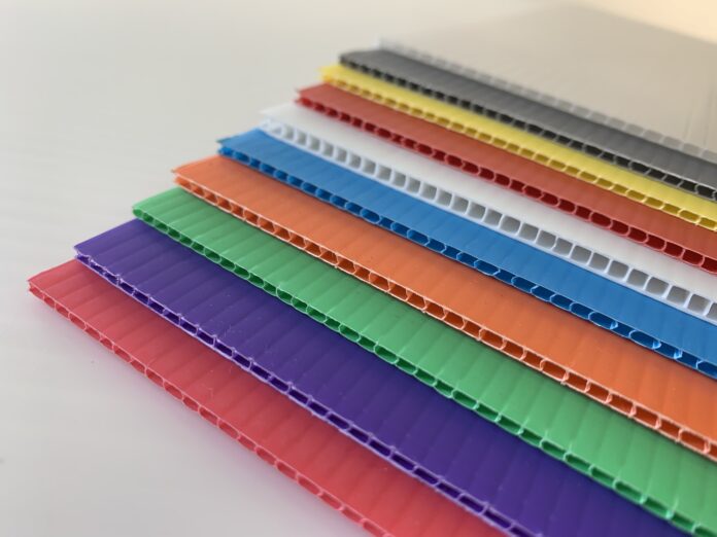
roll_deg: -10.9
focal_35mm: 26
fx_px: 539
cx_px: 358
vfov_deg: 53.1
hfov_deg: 67.3
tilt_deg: -31.9
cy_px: 268
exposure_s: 1/50
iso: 50
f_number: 1.8
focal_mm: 4.25
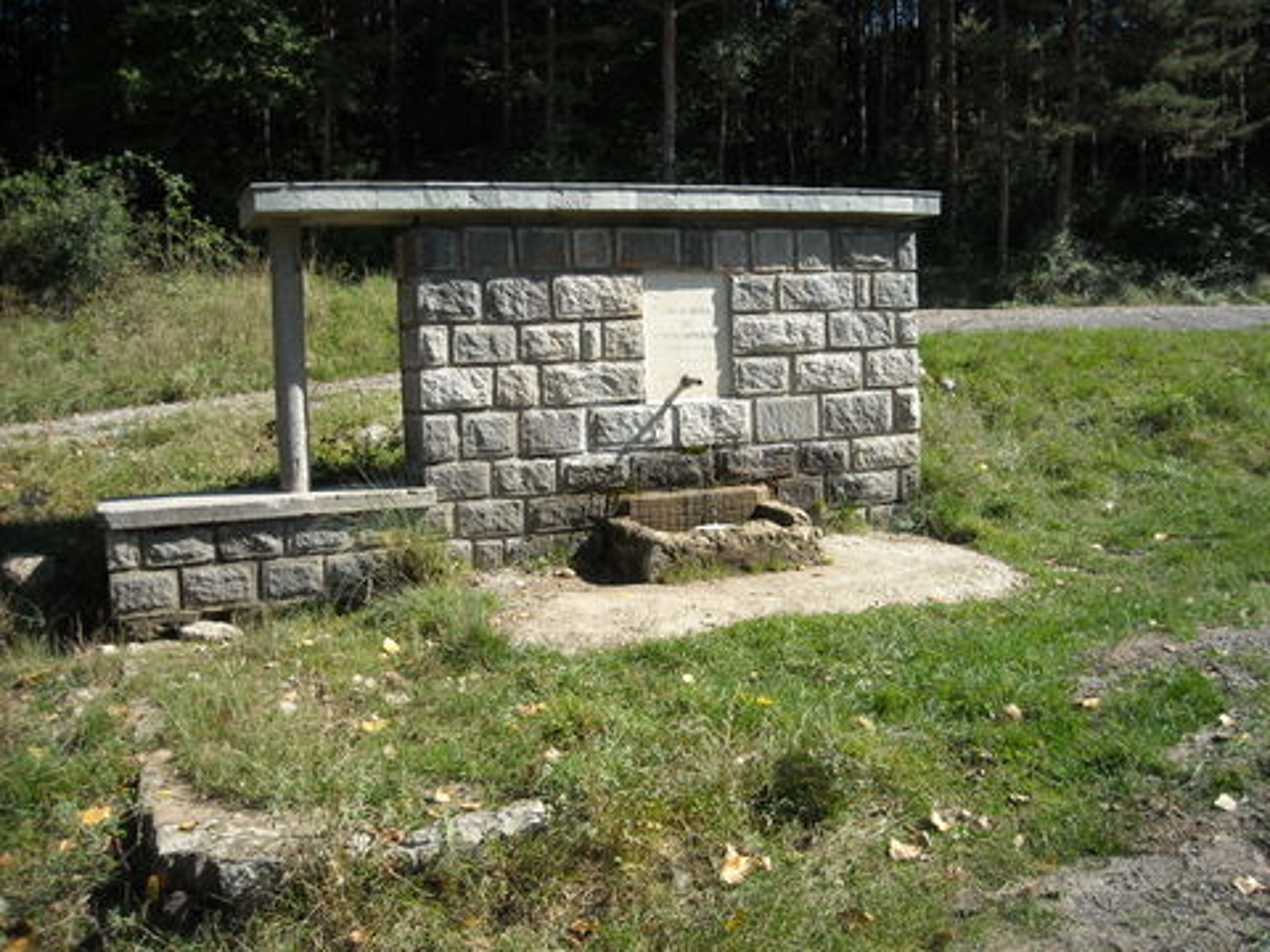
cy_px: 476
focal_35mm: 35
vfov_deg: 40.7
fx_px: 1284
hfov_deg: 52.6
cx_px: 635
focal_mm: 5.7
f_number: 5.6
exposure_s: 1/154
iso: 64
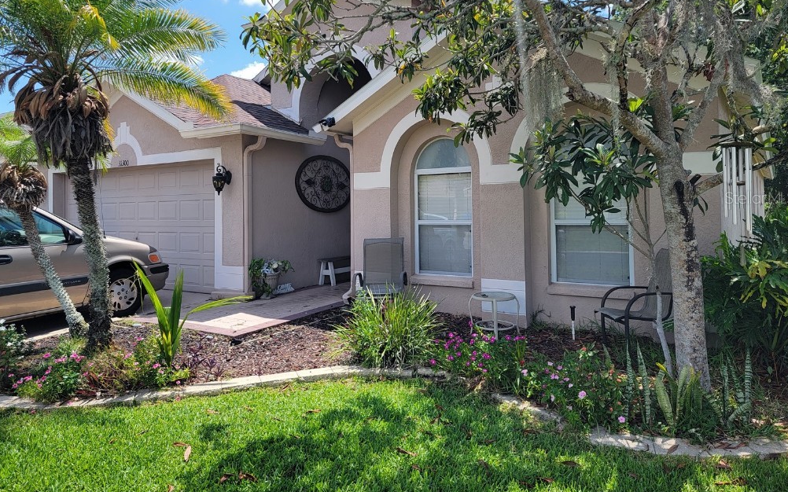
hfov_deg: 70.4
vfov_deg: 47.3
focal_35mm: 26
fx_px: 558
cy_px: 197
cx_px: 396
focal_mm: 6.7
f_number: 1.8
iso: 16
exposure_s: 1/560
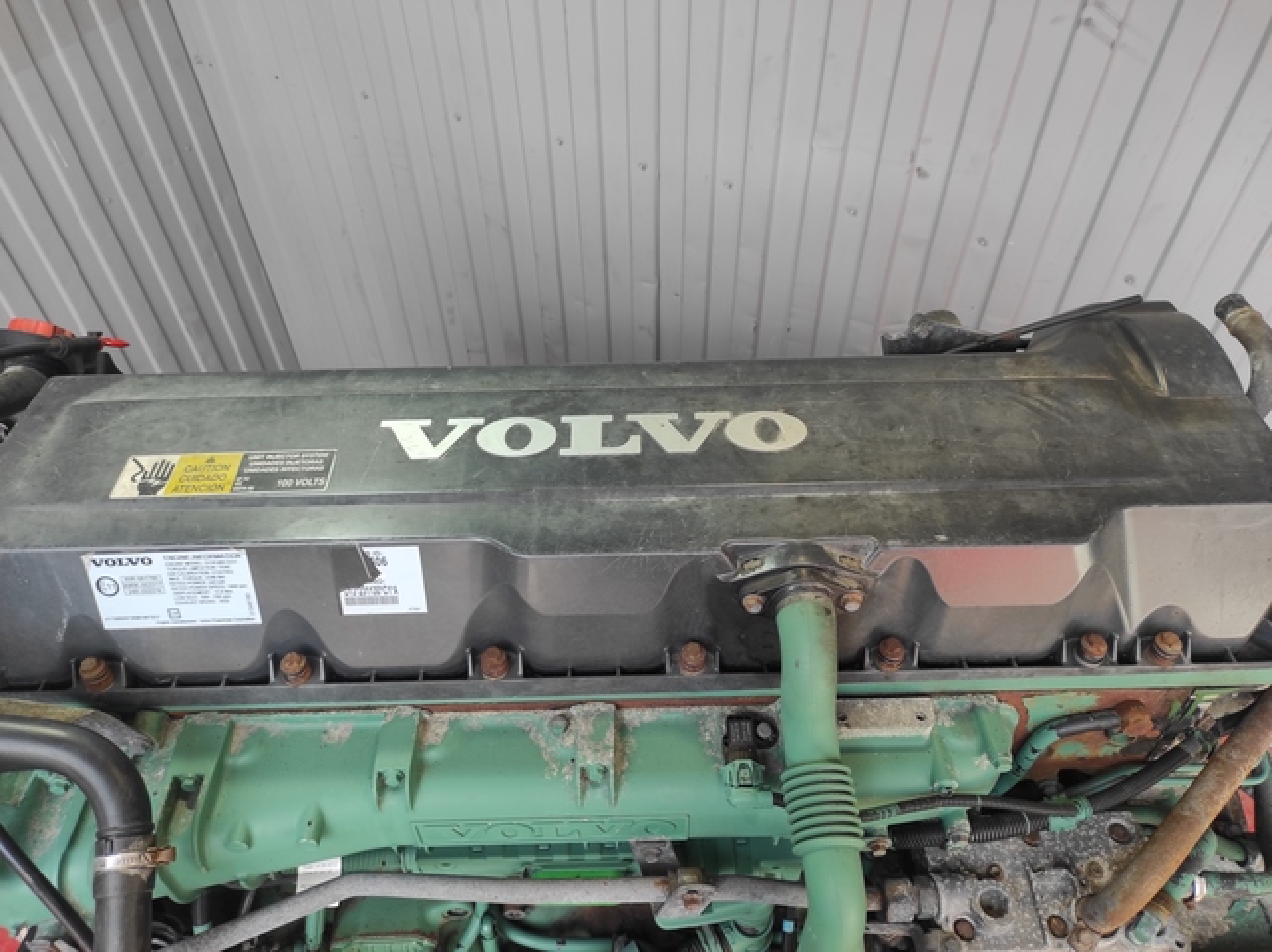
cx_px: 636
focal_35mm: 25
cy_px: 476
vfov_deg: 54.8
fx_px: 918
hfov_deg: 69.4
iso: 100
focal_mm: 5.43
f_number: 1.89
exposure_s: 1/100
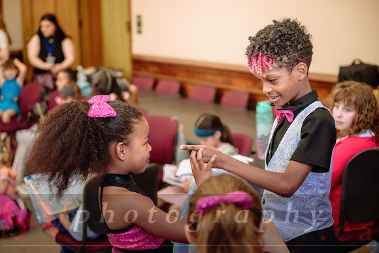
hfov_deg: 28.8
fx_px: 737
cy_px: 126
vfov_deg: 19.5
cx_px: 190
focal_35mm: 70
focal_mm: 70
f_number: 3.2
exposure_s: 1/80
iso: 320
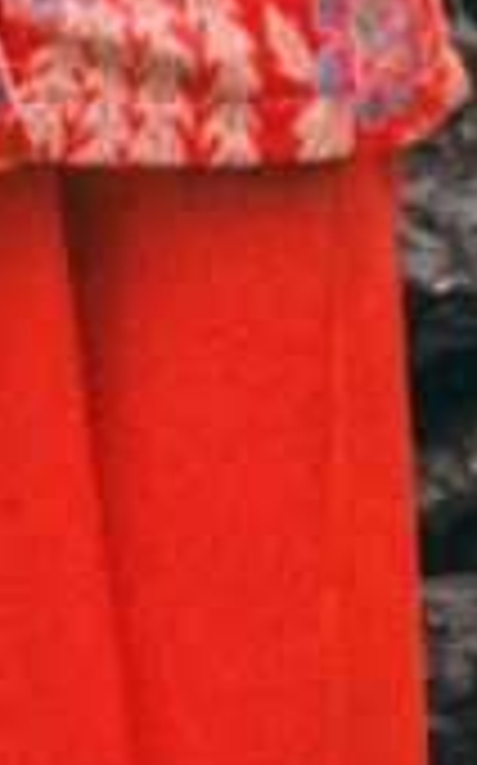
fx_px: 10480
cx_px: -976
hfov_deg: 2.6
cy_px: -1447
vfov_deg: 4.1
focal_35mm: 503
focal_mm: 70
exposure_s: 1/500
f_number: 2.8
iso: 100
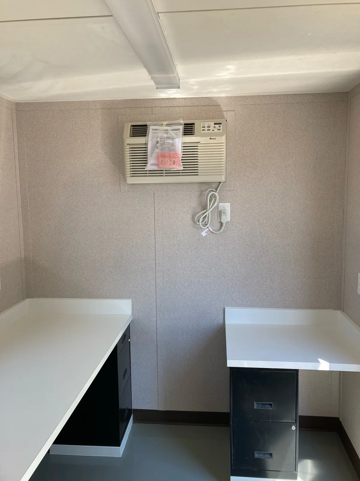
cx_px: 180
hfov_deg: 49.7
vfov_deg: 63.4
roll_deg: +0.4
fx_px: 388
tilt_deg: -5.8
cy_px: 240
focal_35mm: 28
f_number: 1.8
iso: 20
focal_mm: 3.99
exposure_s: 1/209
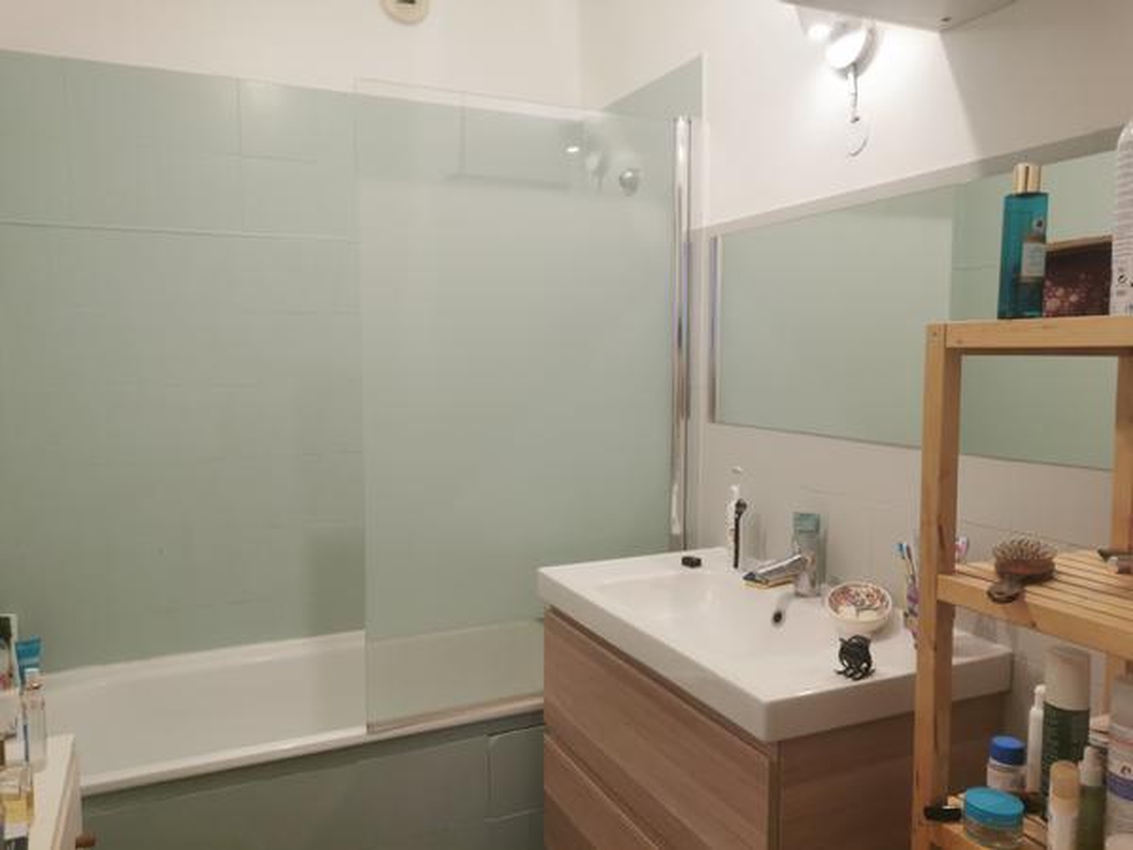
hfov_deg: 65.3
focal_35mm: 27
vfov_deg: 51.4
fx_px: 884
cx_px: 566
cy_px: 425
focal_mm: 5.58
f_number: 1.8
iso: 125
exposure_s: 1/50
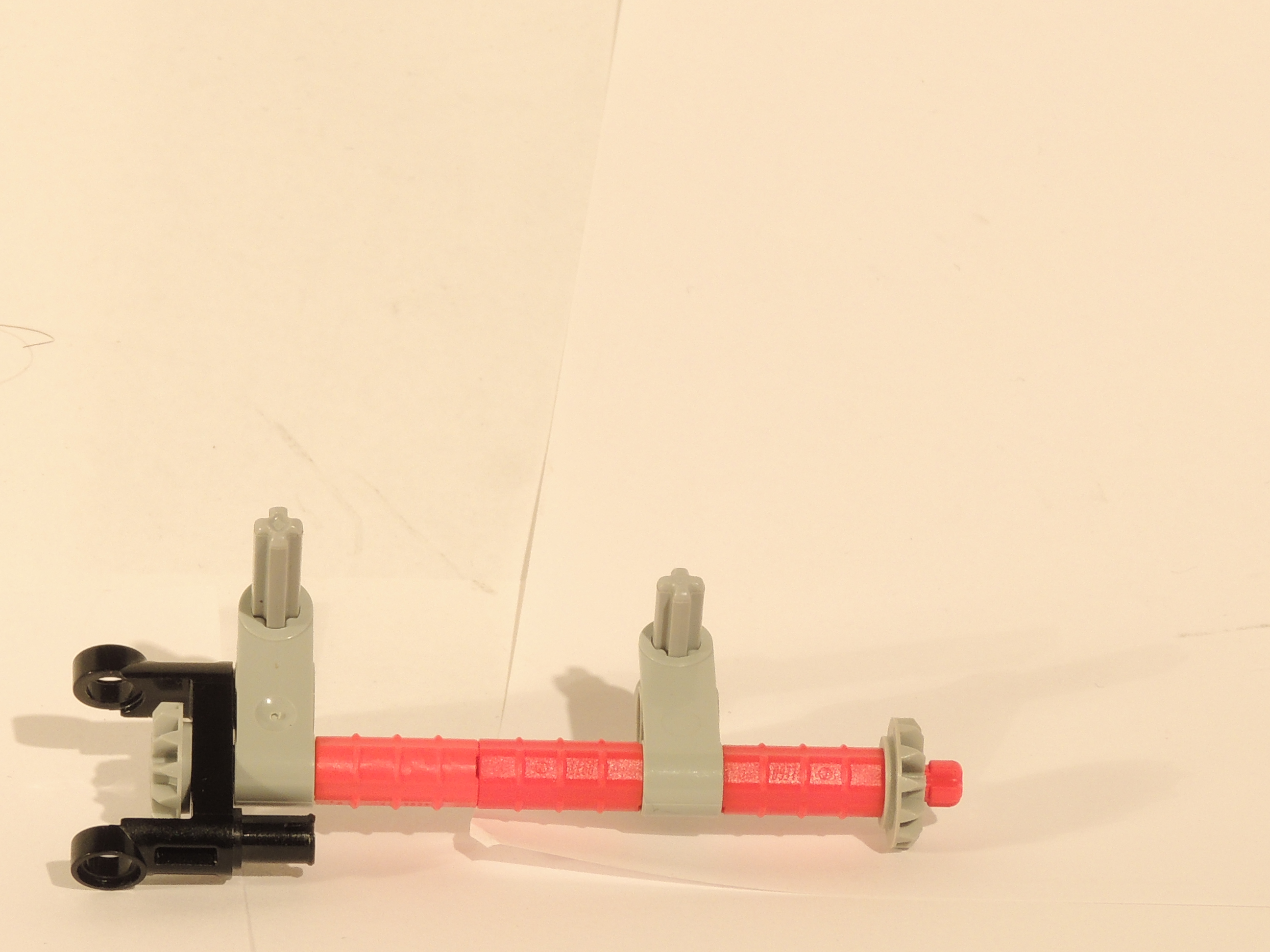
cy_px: 607
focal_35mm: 240
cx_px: 301
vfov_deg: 6.2
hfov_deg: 8.2
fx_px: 8805
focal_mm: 24
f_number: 6.1
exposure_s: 1/2.5
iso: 100
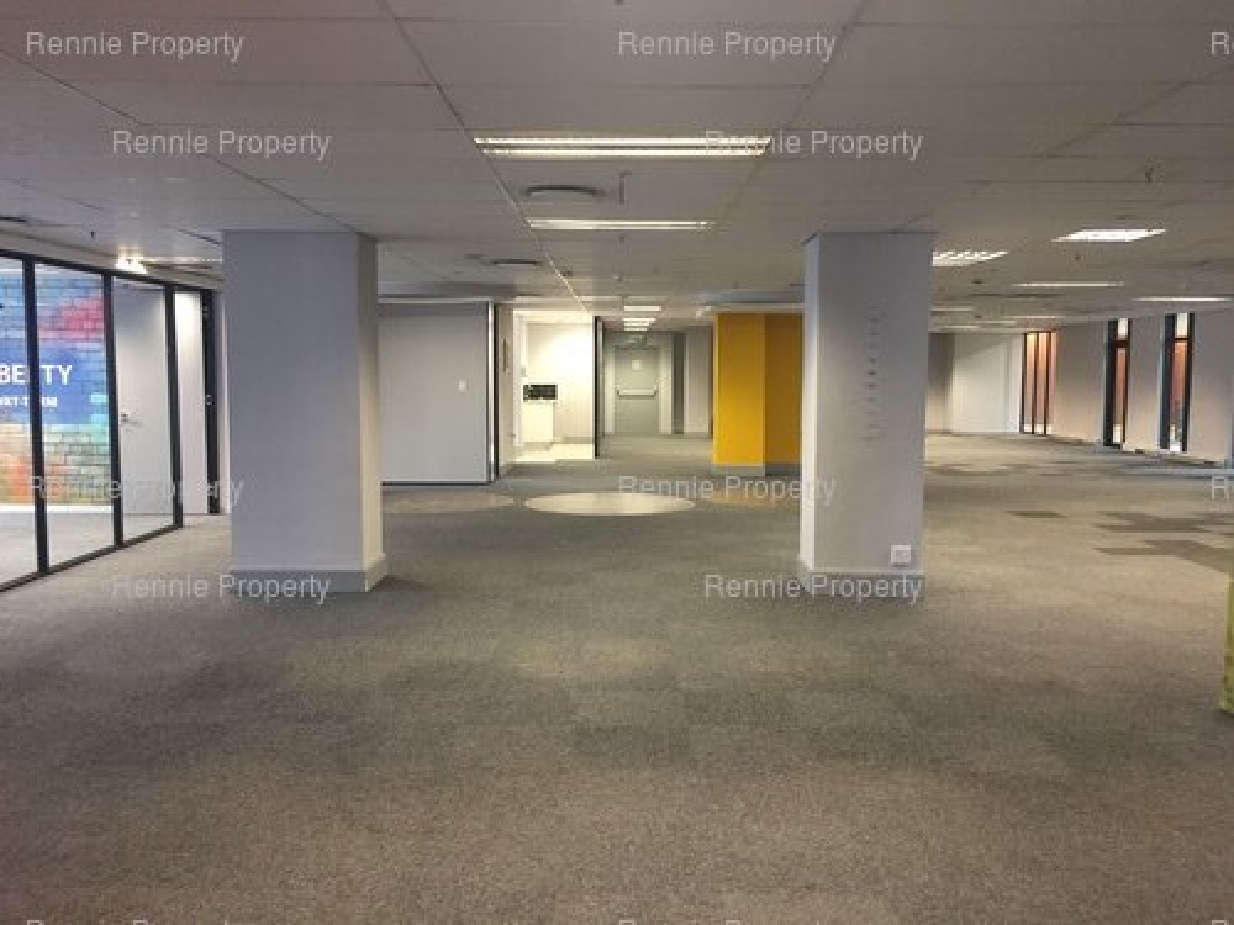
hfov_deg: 61.7
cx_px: 617
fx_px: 1034
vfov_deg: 48.2
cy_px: 462
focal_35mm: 29
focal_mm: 4.15
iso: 160
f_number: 2.2
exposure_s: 1/33
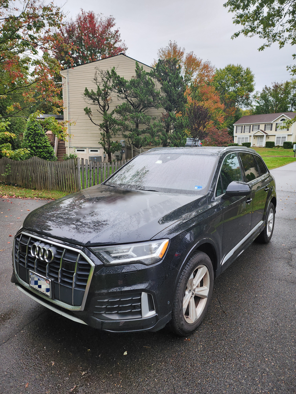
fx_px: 262
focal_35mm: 23
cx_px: 148
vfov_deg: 73.9
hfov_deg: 58.9
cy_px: 197
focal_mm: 6.4
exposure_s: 1/182
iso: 50
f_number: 1.8
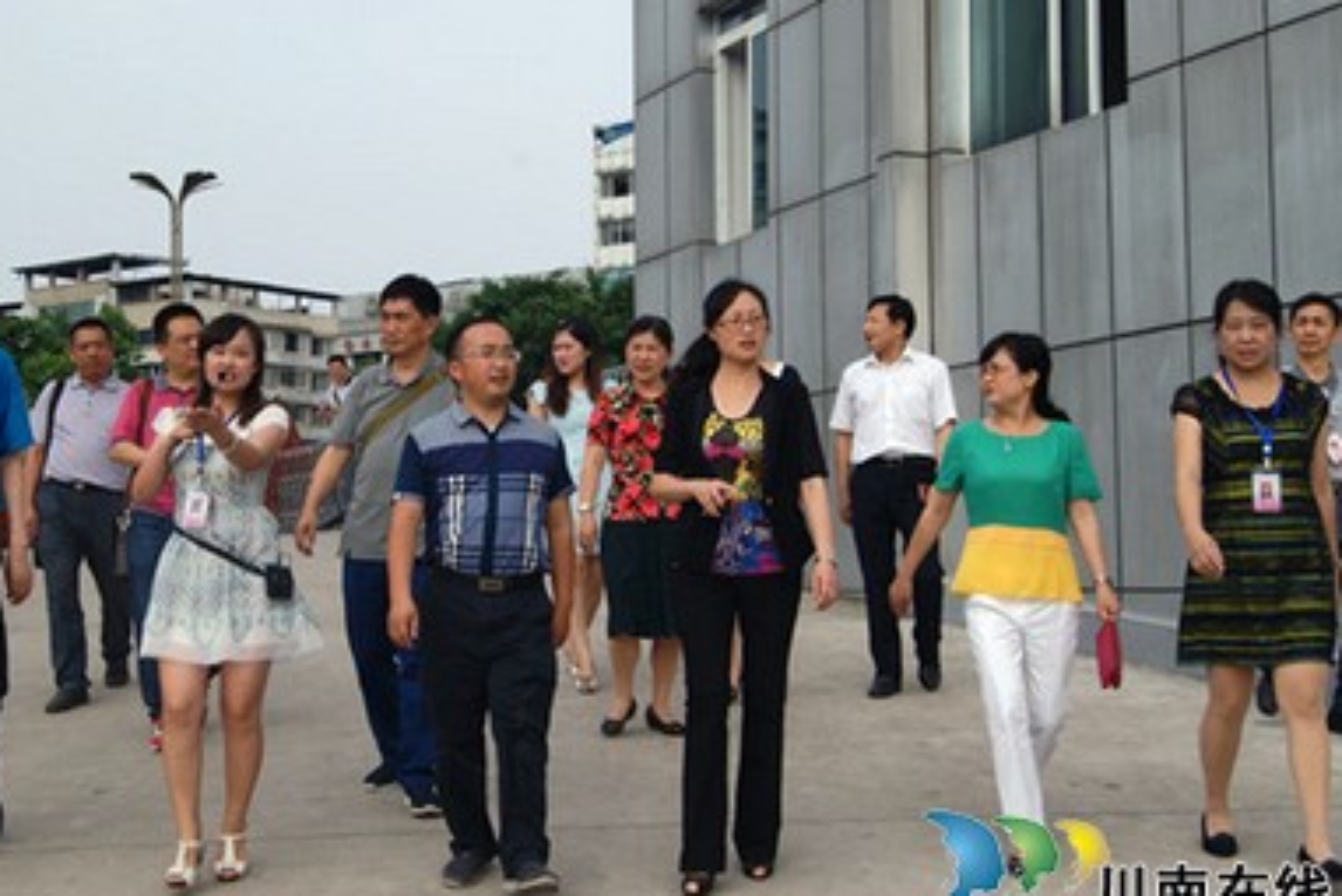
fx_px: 2051
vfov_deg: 24.6
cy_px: 383
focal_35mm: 55
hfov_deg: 36.0
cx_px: 499
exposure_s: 1/160
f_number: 11
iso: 100
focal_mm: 28
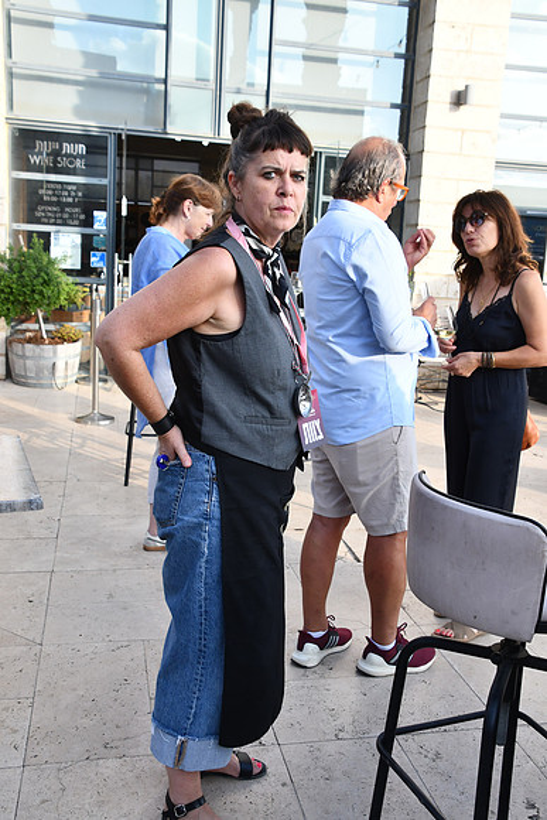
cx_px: 274
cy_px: 410
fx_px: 820
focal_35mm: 36
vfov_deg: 53.1
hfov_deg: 36.9
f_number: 9
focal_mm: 24
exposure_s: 1/320
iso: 400
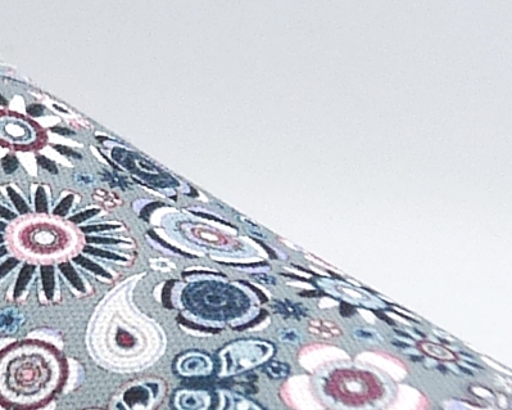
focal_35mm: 192
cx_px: 74
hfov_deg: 10.0
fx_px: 2909
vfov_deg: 8.0
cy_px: 245
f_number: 4
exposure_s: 1/160
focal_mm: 4.8
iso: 100
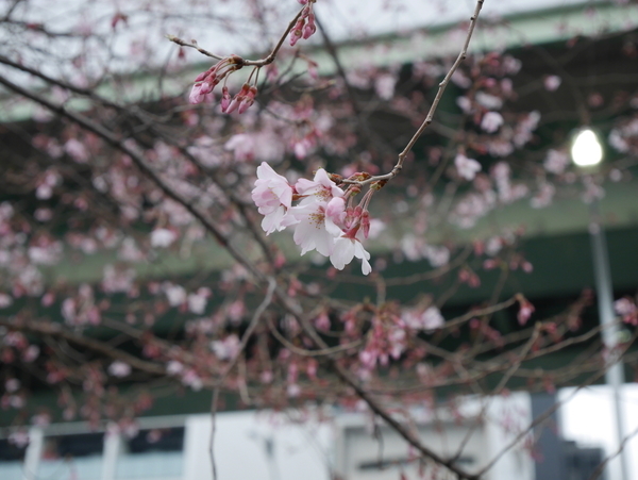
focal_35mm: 64
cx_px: 319
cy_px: 240
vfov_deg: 23.0
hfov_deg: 30.2
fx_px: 1181
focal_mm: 32
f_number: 5.6
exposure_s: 1/80
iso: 640
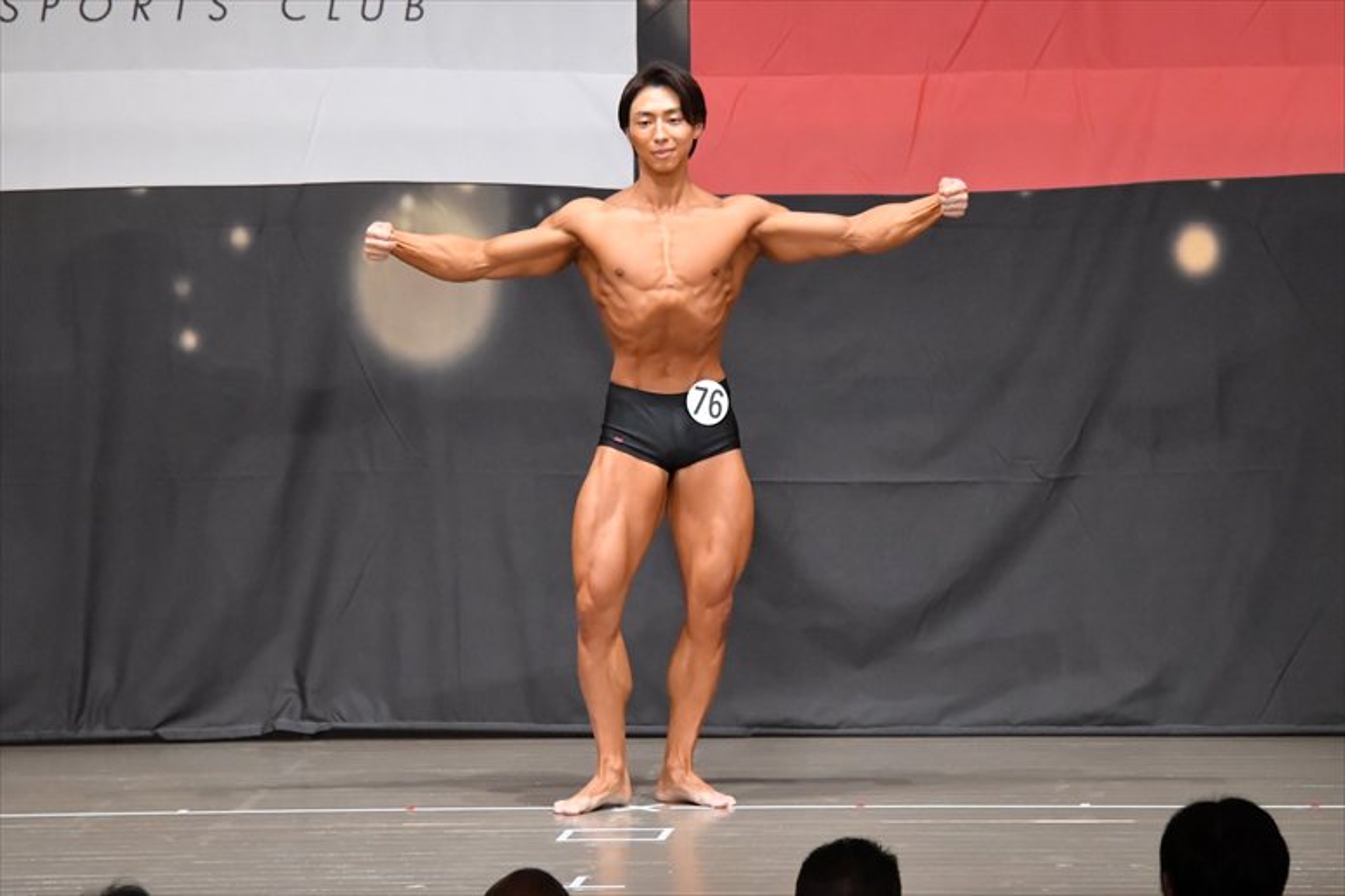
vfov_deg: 6.3
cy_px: 448
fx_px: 8104
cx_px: 672
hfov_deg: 9.5
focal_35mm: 217
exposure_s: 1/400
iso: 8000
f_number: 5.6
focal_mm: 145
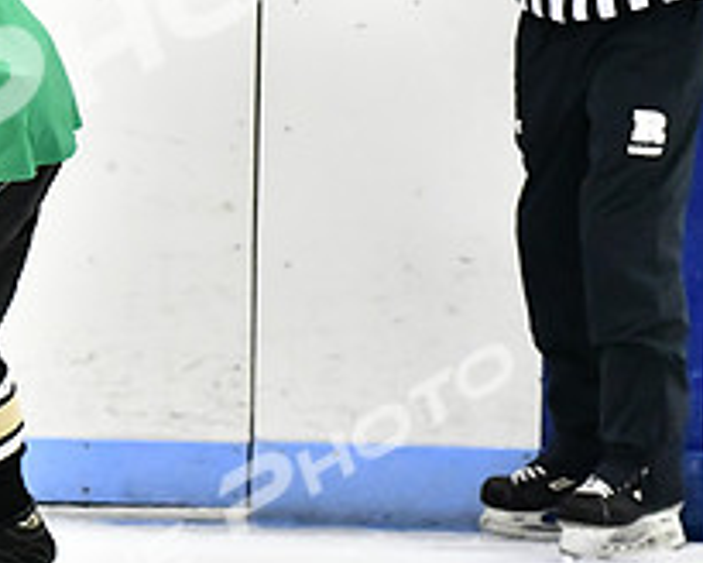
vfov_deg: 2.2
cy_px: 245
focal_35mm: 697
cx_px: -285
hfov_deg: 2.8
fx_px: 14509
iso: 8000
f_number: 2.8
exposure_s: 1/1600
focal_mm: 175
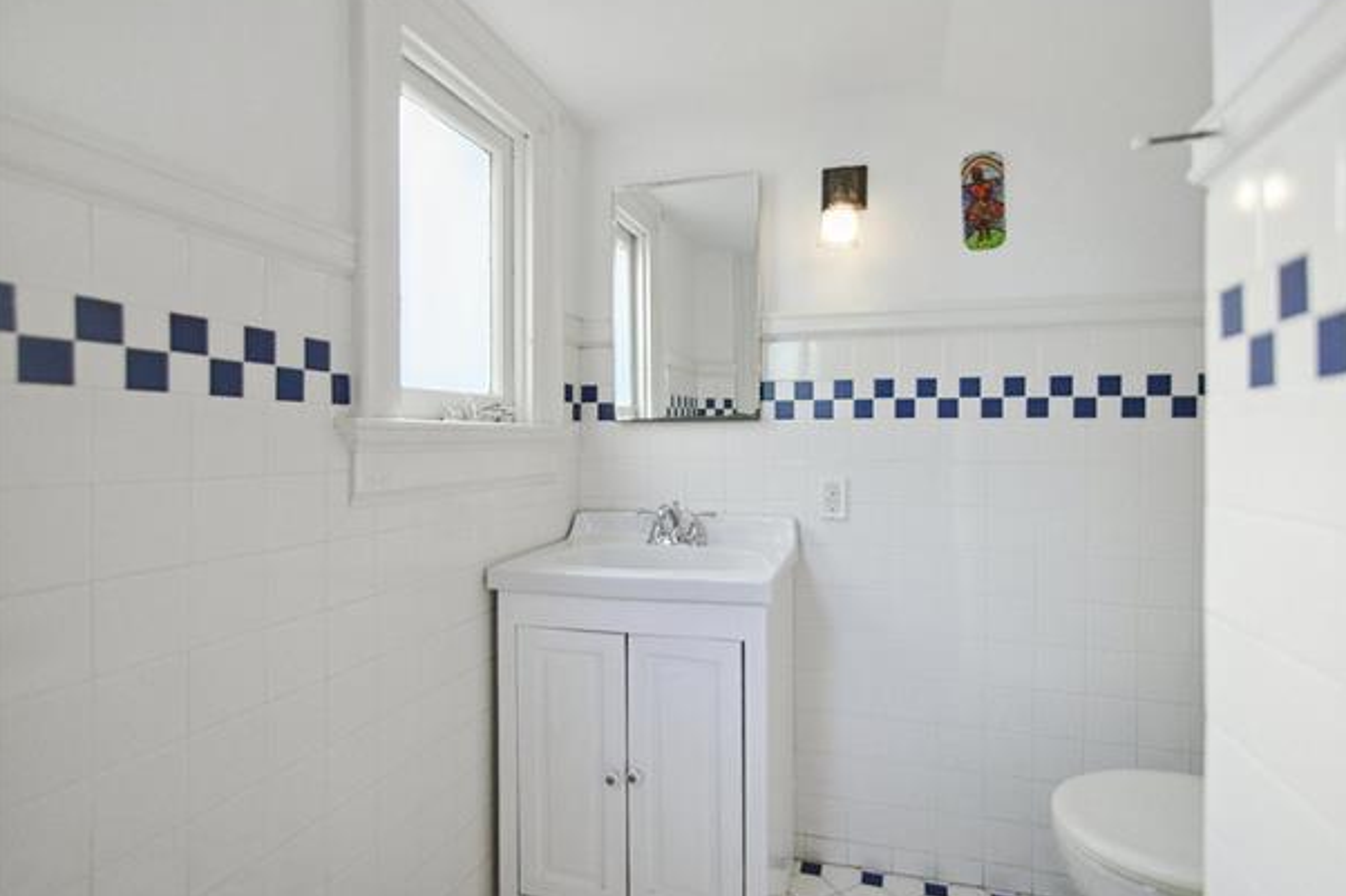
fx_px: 635
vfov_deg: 70.4
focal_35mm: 17
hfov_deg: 93.2
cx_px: 709
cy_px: 447
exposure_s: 1/250
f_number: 2.8
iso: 3200
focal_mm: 16
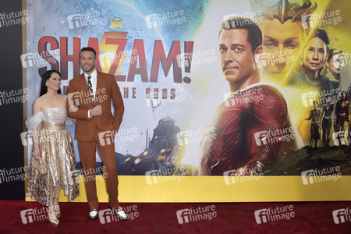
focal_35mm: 32
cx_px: 176
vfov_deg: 41.1
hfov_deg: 58.7
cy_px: 117
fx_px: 312
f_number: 6.3
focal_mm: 32
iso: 400
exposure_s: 1/250
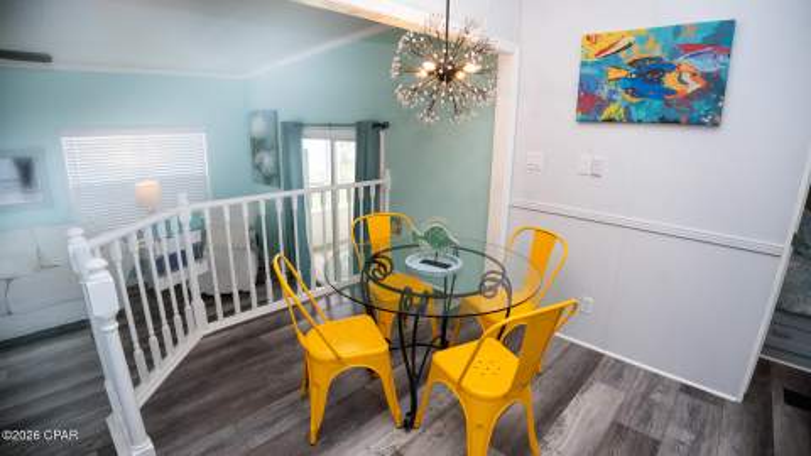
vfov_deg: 63.1
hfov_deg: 95.0
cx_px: 406
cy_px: 228
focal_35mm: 17
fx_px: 372
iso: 320
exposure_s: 1/160
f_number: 4
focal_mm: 16.5
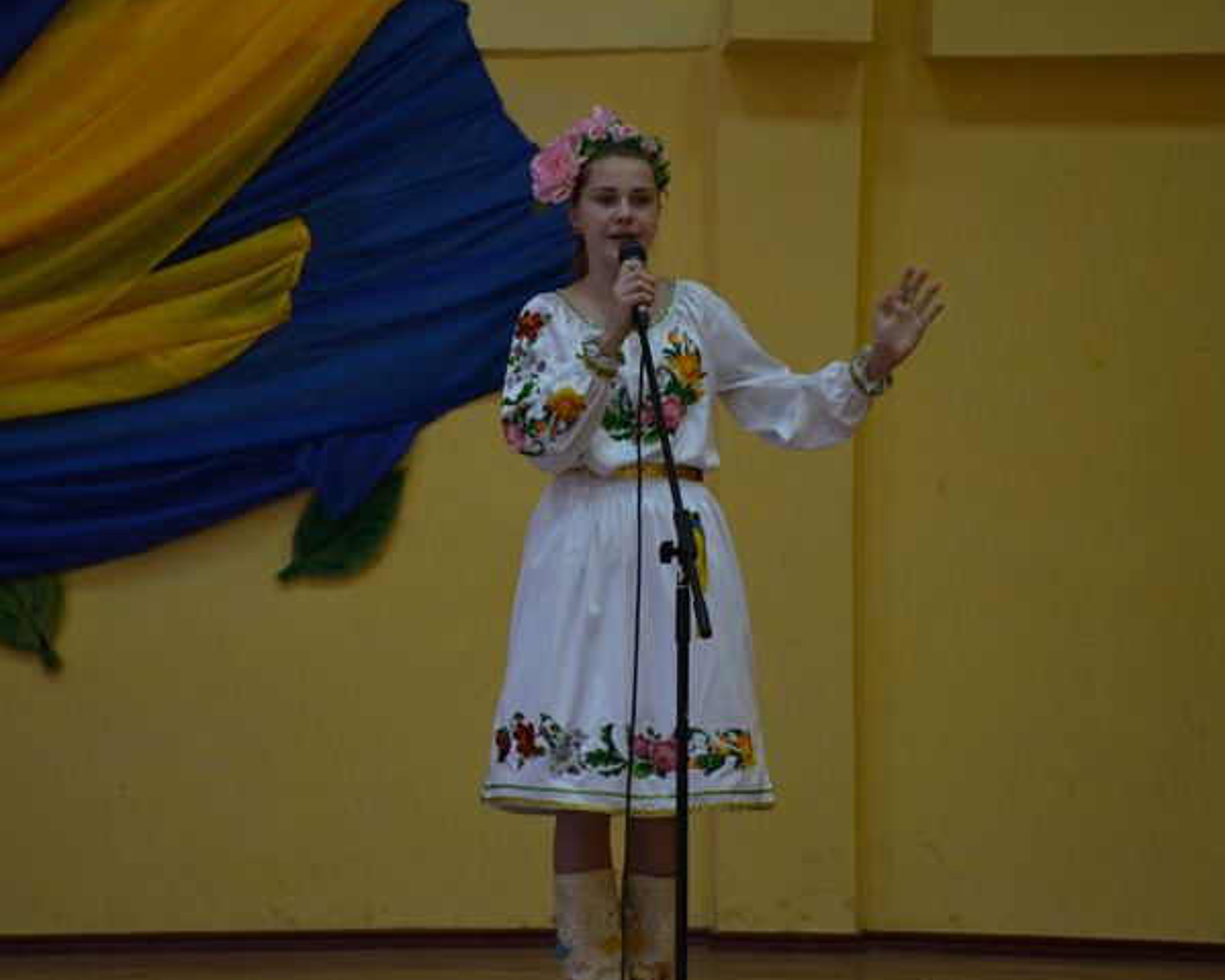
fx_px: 4096
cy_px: 491
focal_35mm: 113
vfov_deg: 13.6
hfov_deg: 17.0
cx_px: 583
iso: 1600
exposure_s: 1/100
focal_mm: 66
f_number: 5
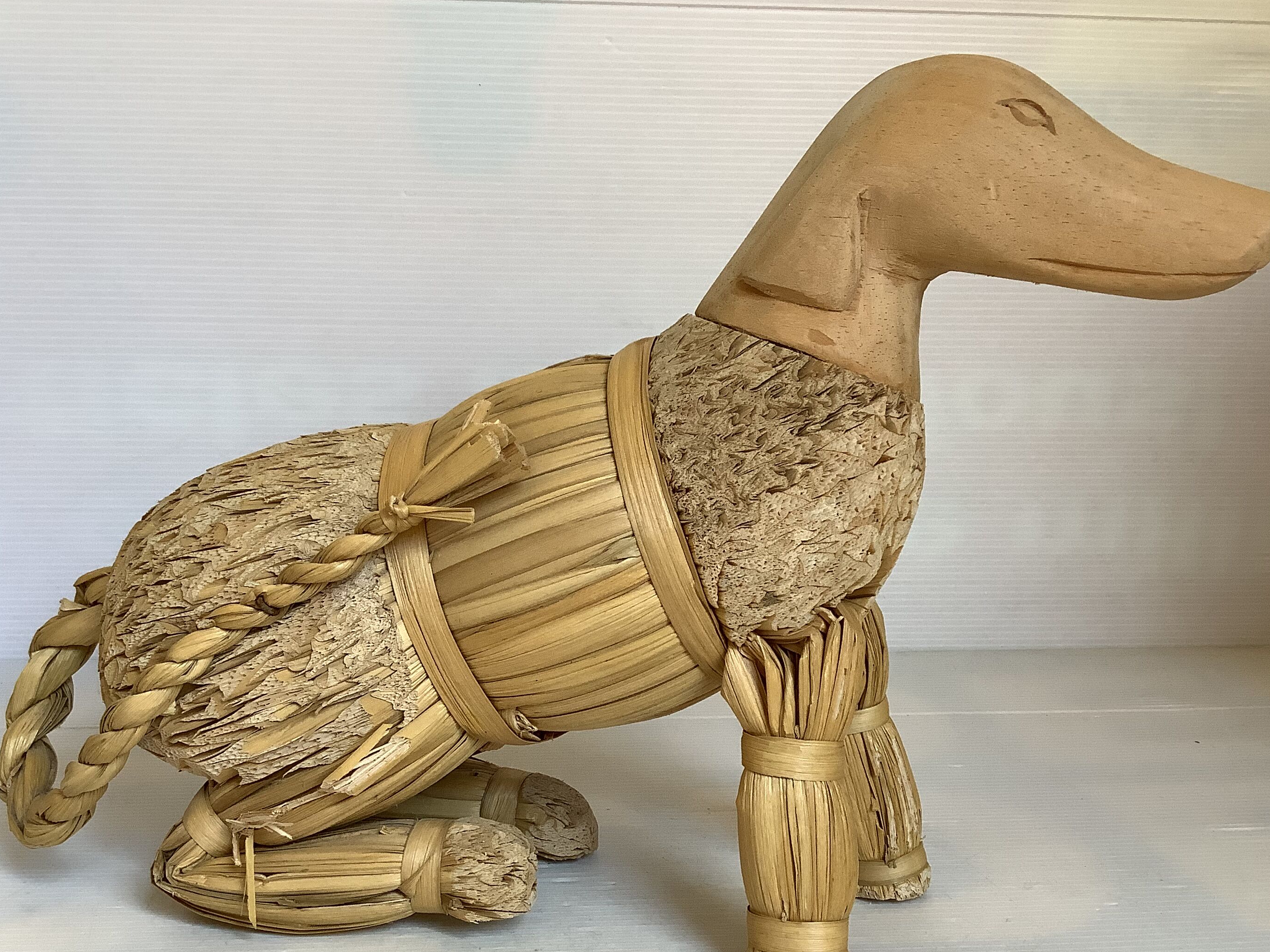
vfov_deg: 38.5
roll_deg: +0.0
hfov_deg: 50.1
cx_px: 615
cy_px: 559
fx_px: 1357
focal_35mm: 37
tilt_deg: -9.7
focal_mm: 3.3
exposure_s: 1/50
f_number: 2.4
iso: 80
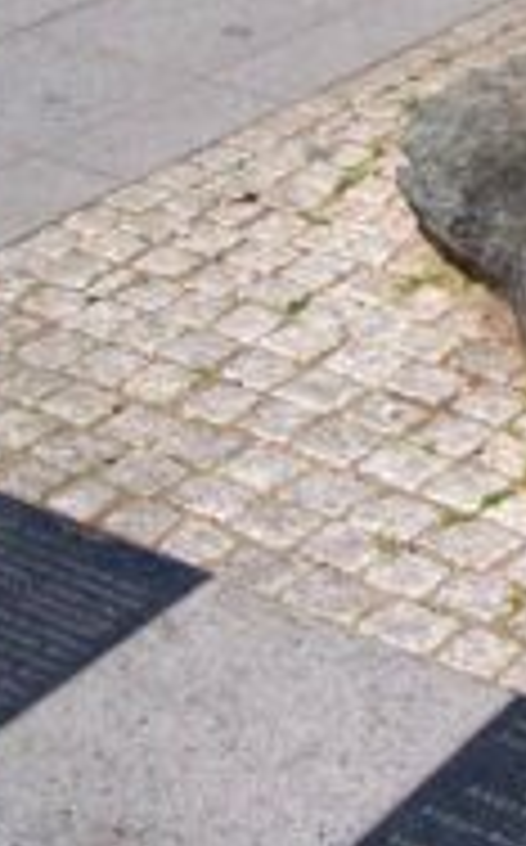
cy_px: 207
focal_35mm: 107
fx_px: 2462
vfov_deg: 19.3
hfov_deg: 11.8
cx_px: 724
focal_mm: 6
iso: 80
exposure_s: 1/750
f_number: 4.8
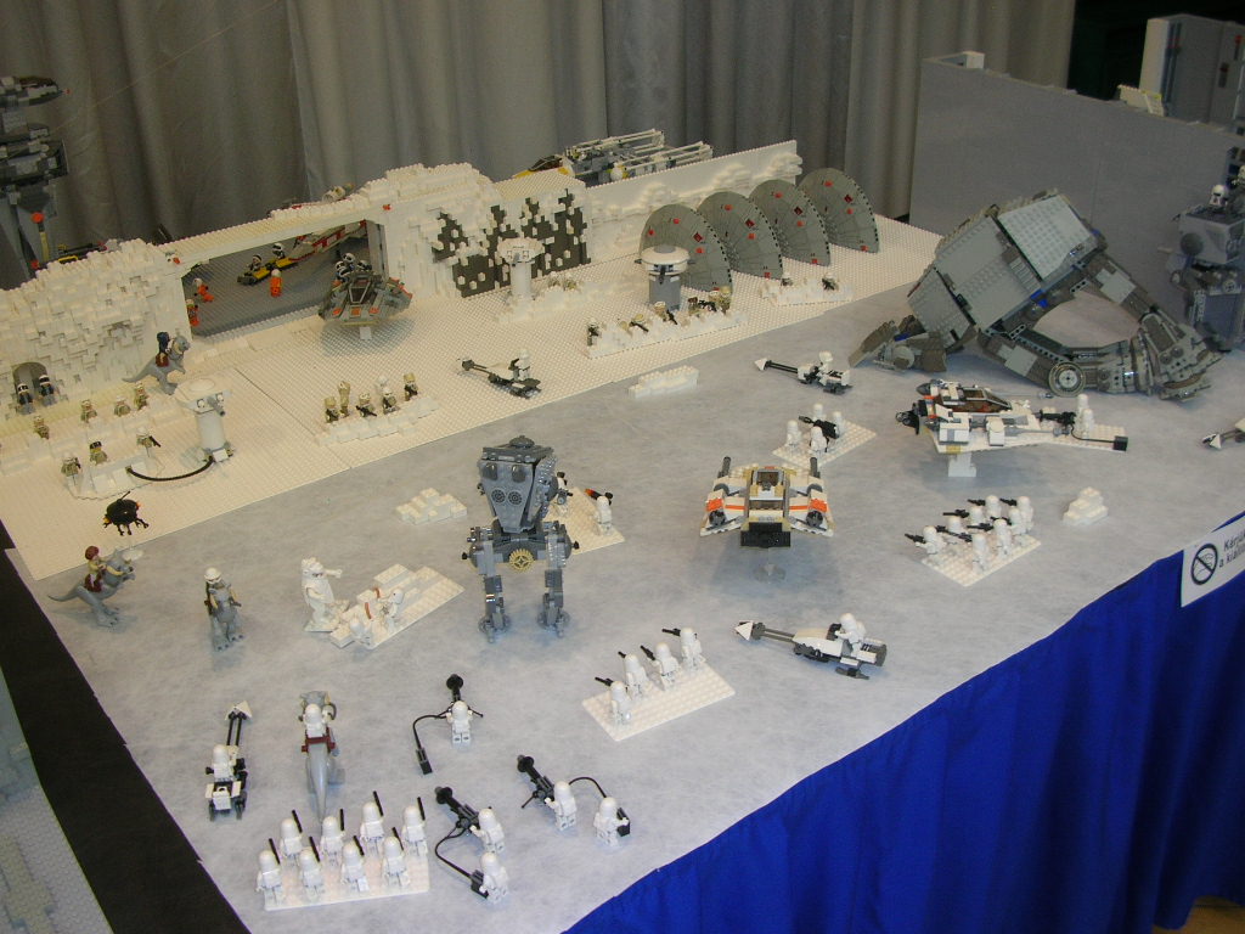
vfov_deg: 40.7
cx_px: 622
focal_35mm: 35
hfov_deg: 52.6
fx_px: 1259
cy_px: 467
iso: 60
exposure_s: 1/6.1
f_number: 2.8
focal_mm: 5.8
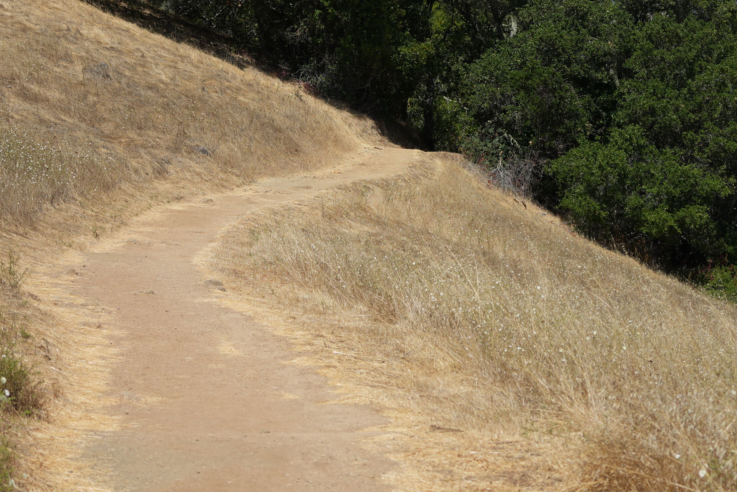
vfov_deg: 13.9
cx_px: 411
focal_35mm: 98
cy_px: 103
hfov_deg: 20.8
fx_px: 2006
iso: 200
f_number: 4.5
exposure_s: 1/1600
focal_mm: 50
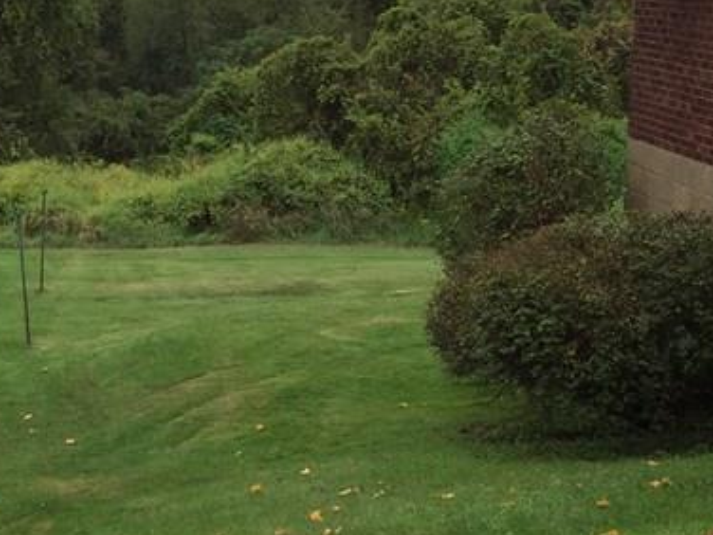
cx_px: 184
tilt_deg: -11.7
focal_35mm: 79
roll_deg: -1.0
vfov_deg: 18.6
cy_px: 332
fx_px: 1627
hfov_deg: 24.5
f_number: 2.2
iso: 32
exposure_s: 1/1041
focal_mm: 4.15
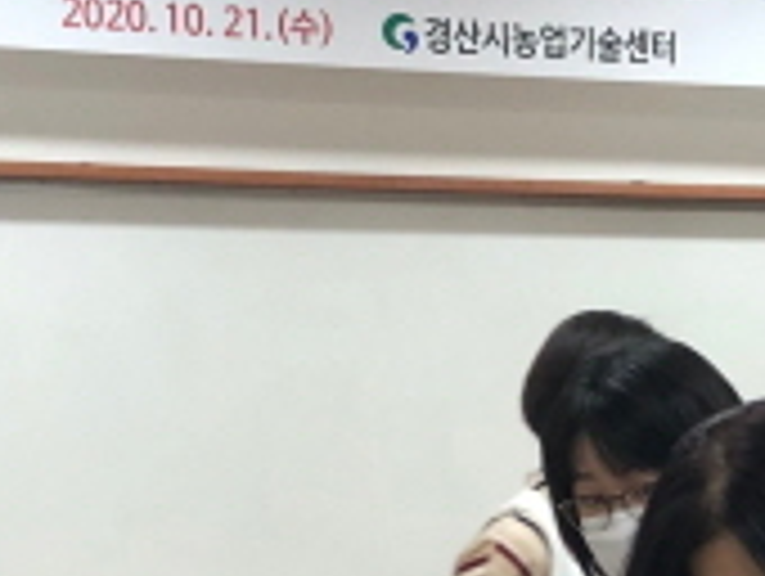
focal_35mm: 115
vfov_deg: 12.4
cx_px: 504
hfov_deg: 17.1
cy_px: 821
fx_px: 2545
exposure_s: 1/30
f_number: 1.8
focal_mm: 3.99
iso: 32
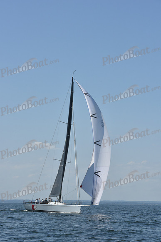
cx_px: 80
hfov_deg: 14.4
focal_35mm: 95
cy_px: 121
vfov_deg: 21.5
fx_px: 637
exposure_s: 1/1250
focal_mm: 95
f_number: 9
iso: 250
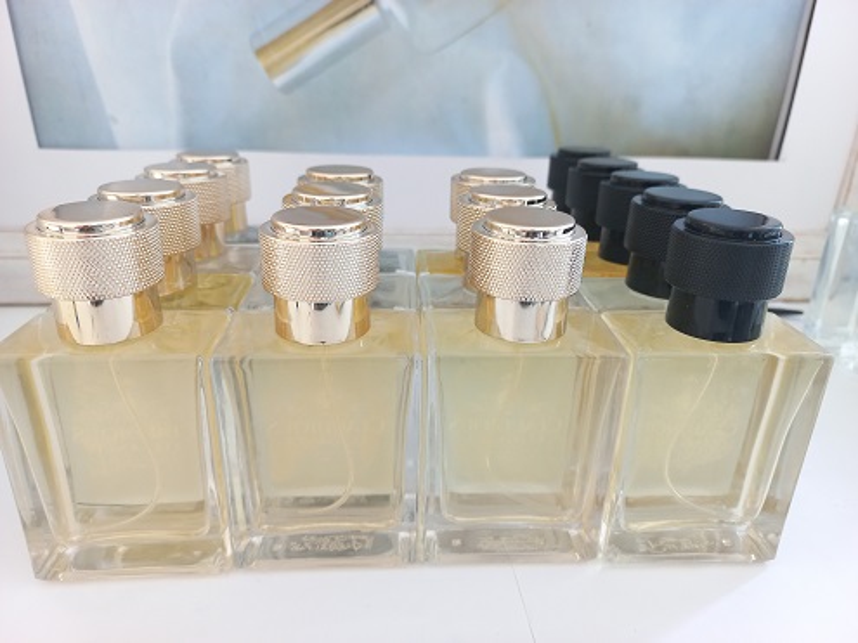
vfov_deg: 54.9
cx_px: 429
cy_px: 322
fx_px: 620
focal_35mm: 25
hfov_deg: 69.4
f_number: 1.8
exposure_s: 1/50
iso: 152
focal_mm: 4.6
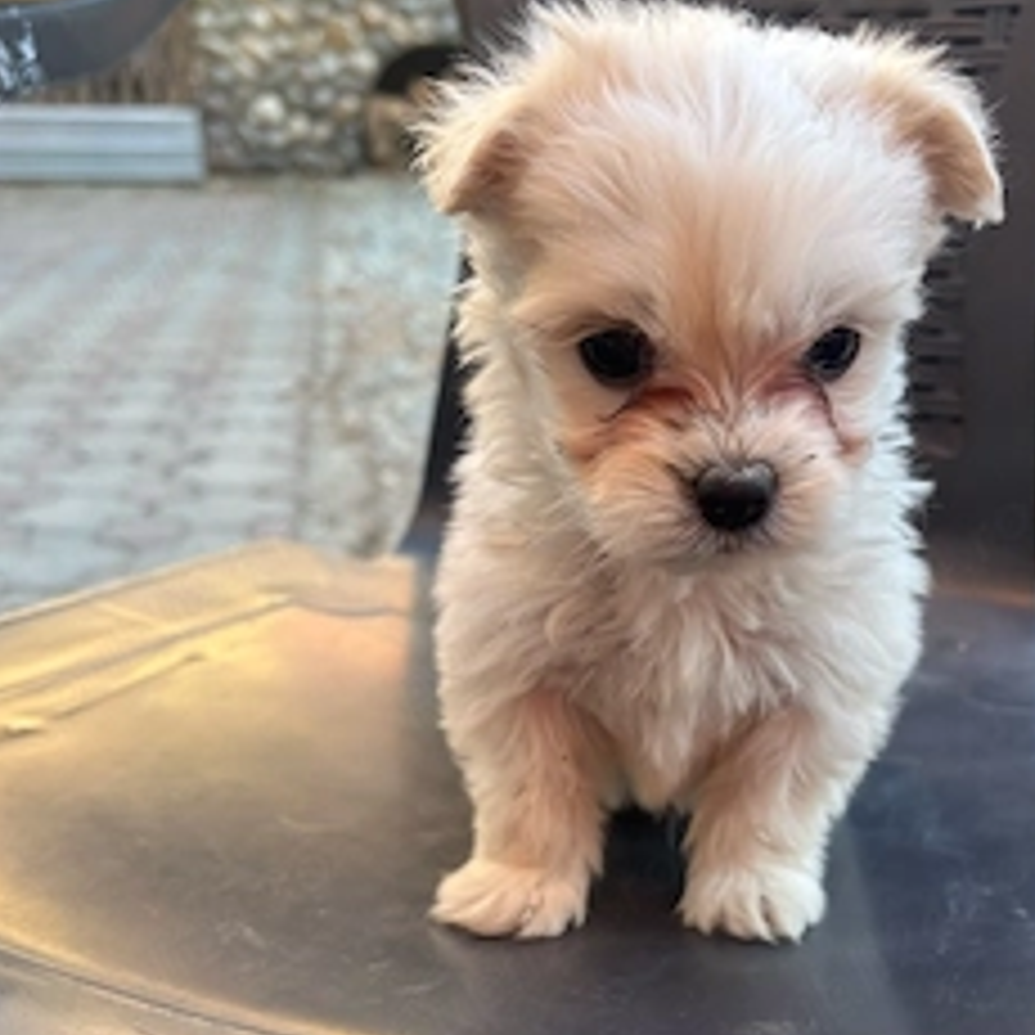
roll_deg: -1.9
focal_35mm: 40
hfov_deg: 41.6
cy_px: 662
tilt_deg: -24.3
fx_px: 1353
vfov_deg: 41.5
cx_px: 626
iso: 50
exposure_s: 1/121
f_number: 1.6
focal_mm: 5.96
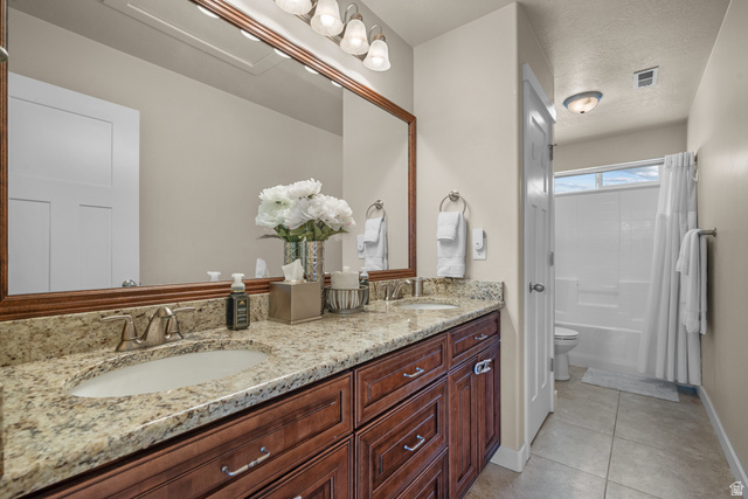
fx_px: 332
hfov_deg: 96.7
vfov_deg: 73.8
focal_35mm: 16
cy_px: 250
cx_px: 374
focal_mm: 16
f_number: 8
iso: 500
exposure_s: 1/2
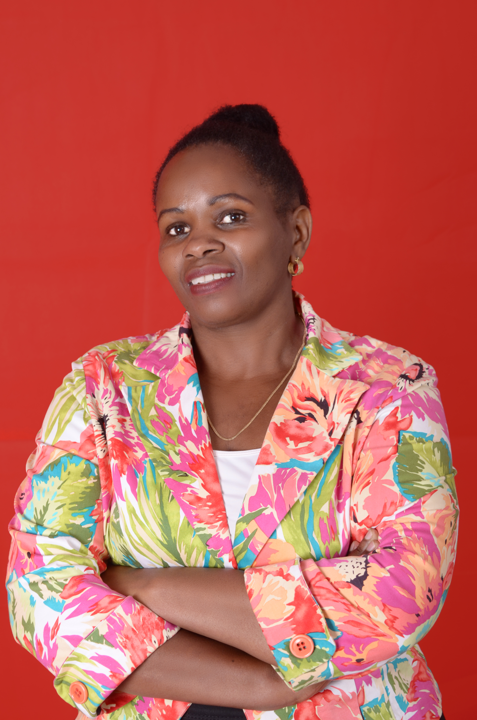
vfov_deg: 33.5
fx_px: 1198
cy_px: 360
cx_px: 238
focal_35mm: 60
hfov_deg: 22.5
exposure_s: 1/160
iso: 160
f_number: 7.1
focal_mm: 40
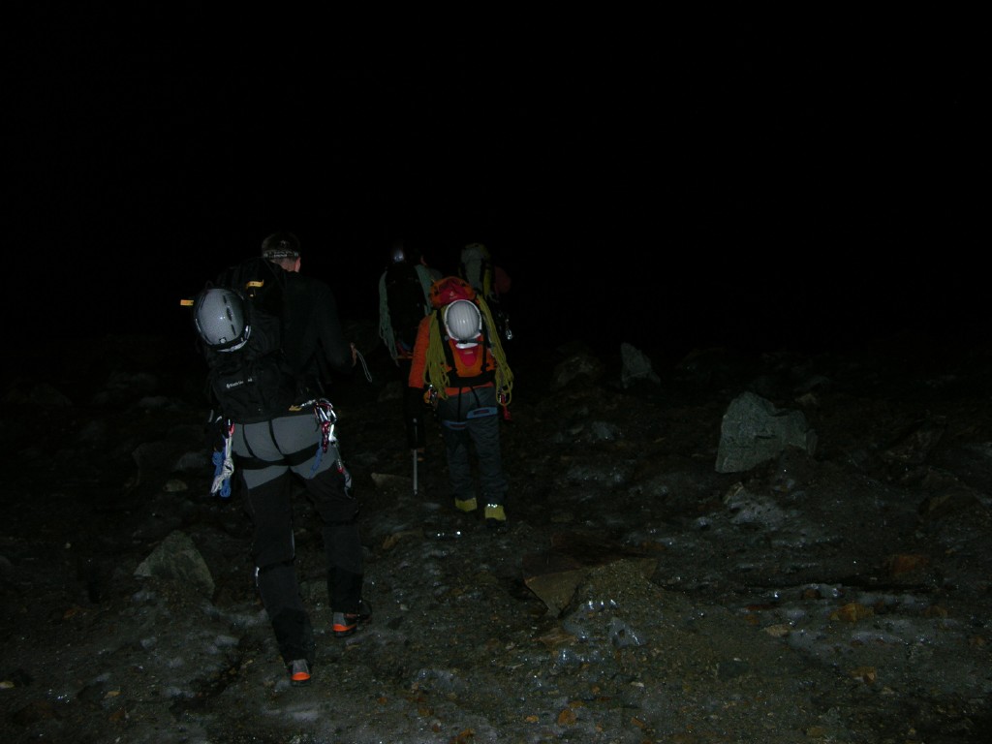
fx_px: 1003
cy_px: 372
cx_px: 496
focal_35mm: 35
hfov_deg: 52.6
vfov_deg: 40.7
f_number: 2.8
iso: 100
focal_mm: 8.9
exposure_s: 1/60.1
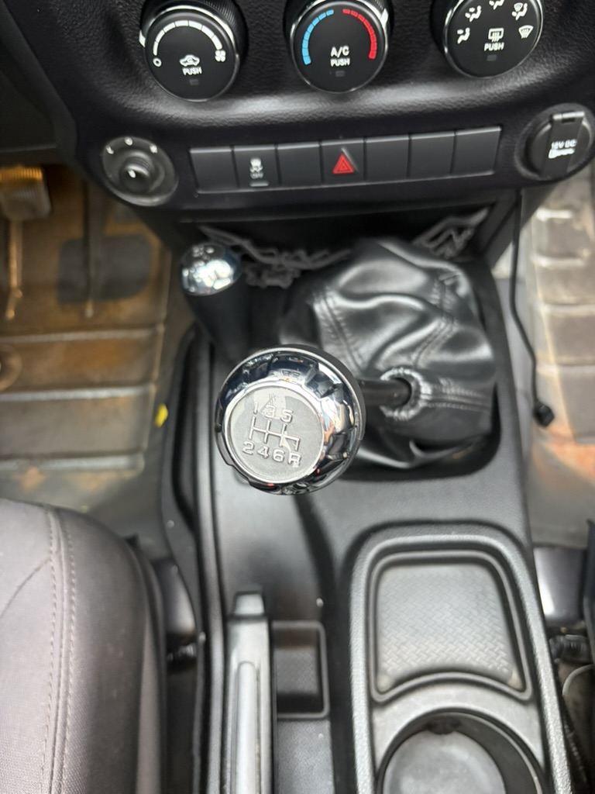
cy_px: 397
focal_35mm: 26
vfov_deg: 67.3
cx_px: 298
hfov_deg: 53.1
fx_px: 596
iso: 500
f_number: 1.6
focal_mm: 5.96
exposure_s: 1/33
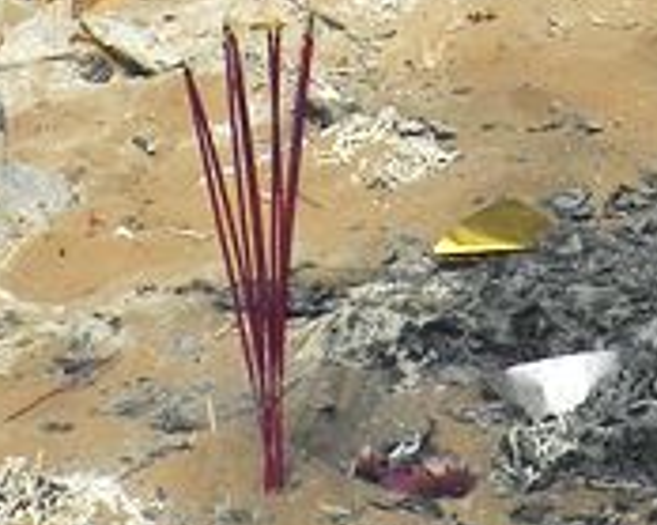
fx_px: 3479
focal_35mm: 179
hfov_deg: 10.8
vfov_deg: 8.1
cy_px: -638
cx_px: 381
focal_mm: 7.1
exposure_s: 1/1000
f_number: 4.5
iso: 64
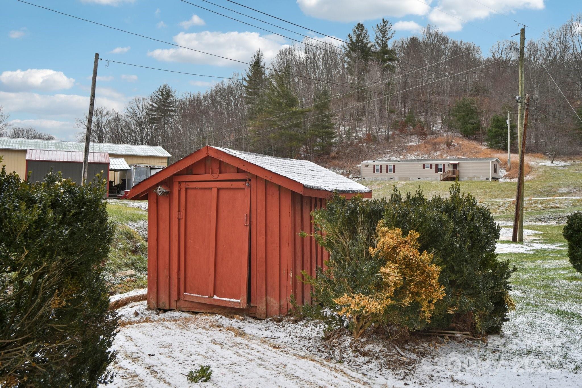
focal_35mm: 30
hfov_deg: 61.9
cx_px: 291
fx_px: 485
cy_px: 194
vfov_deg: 43.6
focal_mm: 30
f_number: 8
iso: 100
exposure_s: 1/60
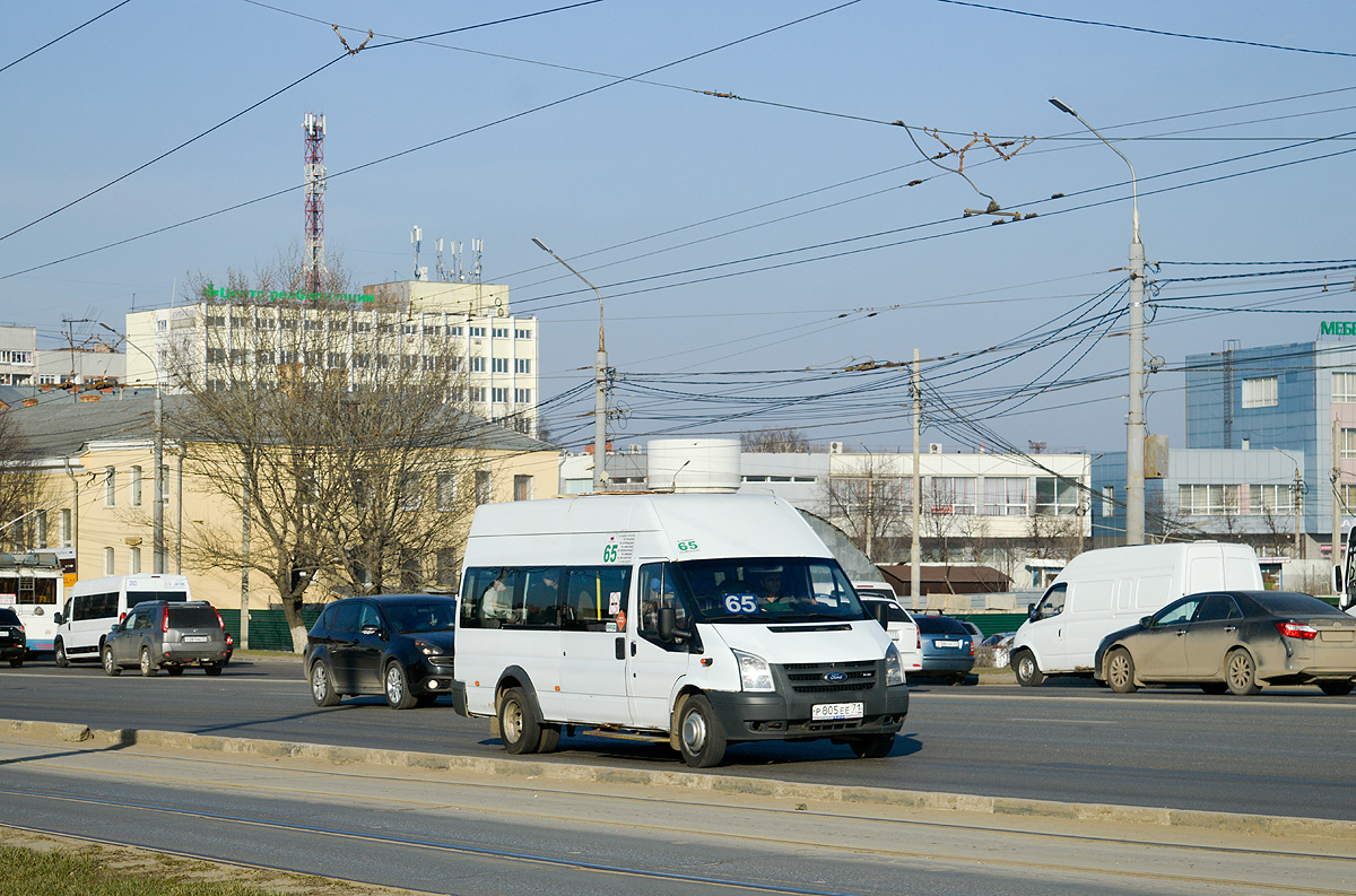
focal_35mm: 82
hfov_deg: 24.7
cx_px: 678
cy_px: 448
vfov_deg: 16.5
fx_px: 3099
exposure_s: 1/800
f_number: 7.1
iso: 100
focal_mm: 55
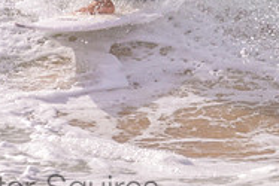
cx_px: 43
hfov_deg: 0.8
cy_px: -59
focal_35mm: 2485
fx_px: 19273
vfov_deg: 0.6
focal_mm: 800
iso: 450
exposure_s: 1/2000
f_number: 11
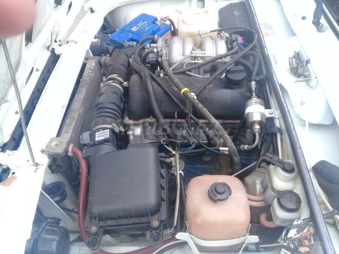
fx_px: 304
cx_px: 170
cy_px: 127
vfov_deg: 45.4
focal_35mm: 31
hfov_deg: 58.4
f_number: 2.2
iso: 100
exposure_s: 1/100
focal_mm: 3.3
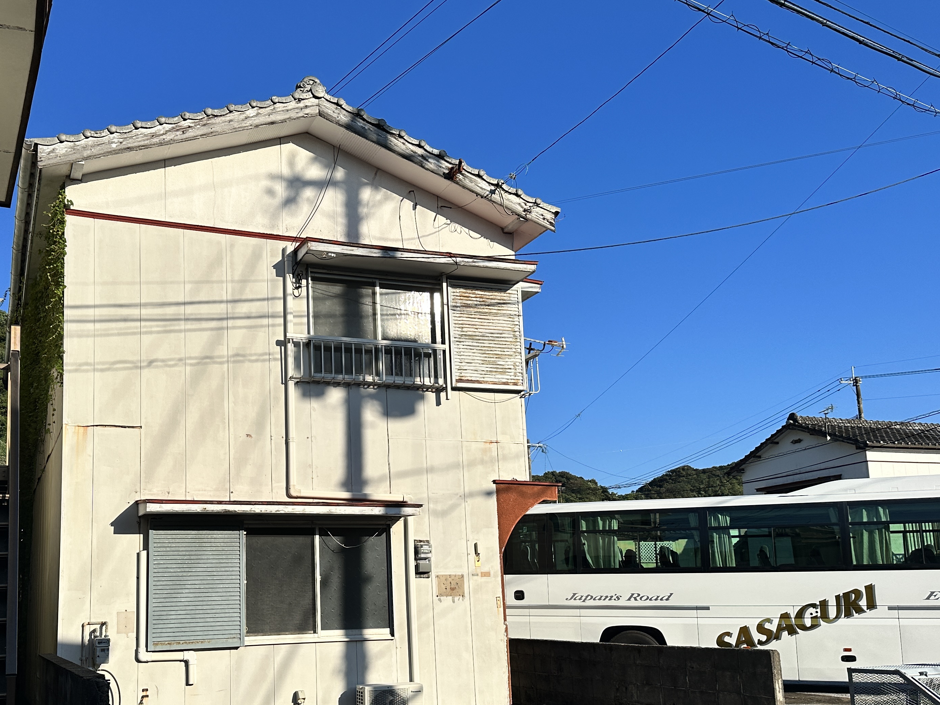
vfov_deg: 40.3
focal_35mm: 35
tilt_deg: +8.3
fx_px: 950
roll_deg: +1.2
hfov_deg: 51.9
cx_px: 336
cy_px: 454
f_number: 1.78
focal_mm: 6.86
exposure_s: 1/7042
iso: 80
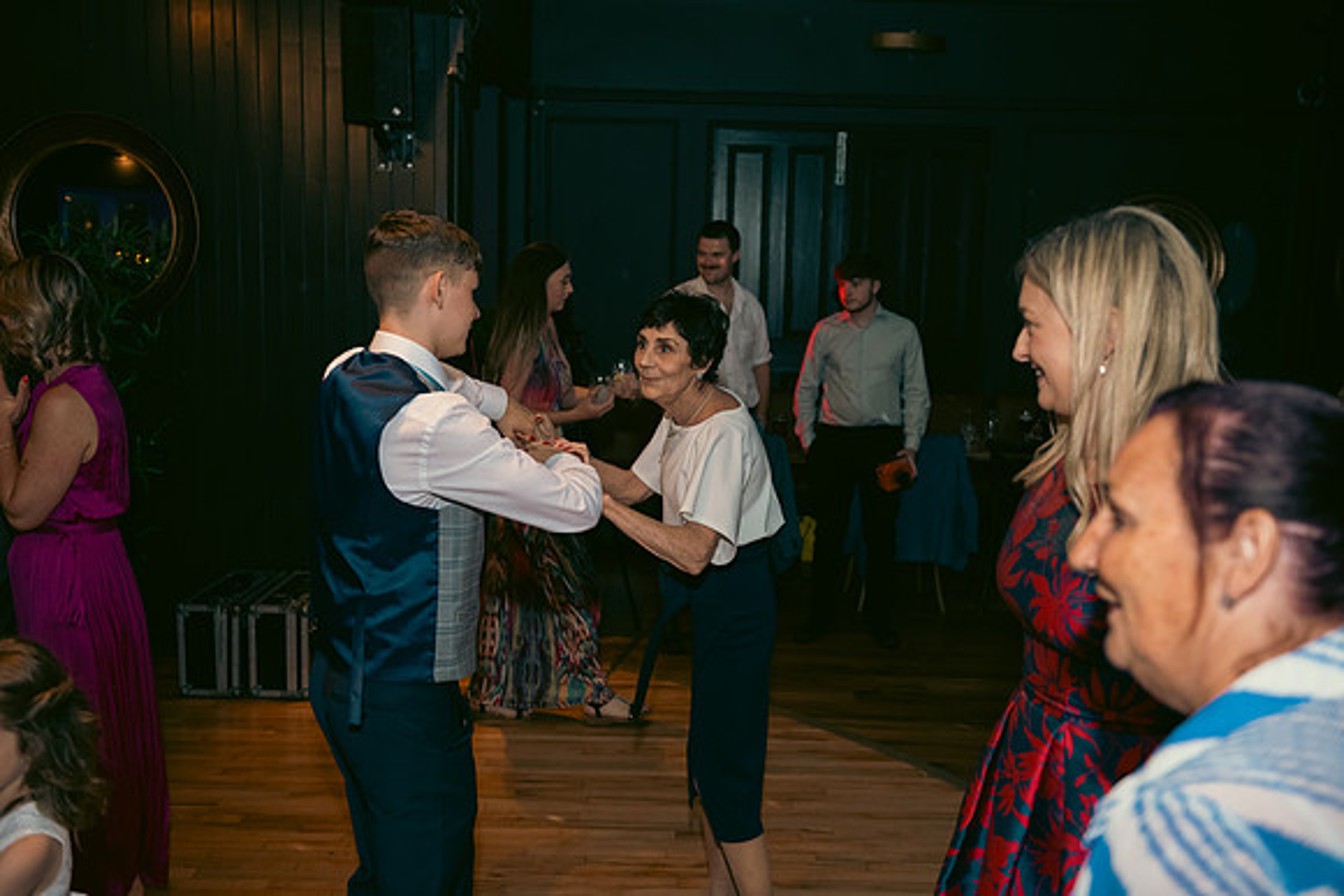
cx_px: 672
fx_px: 1270
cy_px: 448
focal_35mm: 34
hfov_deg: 55.8
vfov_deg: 38.9
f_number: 3.5
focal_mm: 34
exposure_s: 1/160
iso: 640
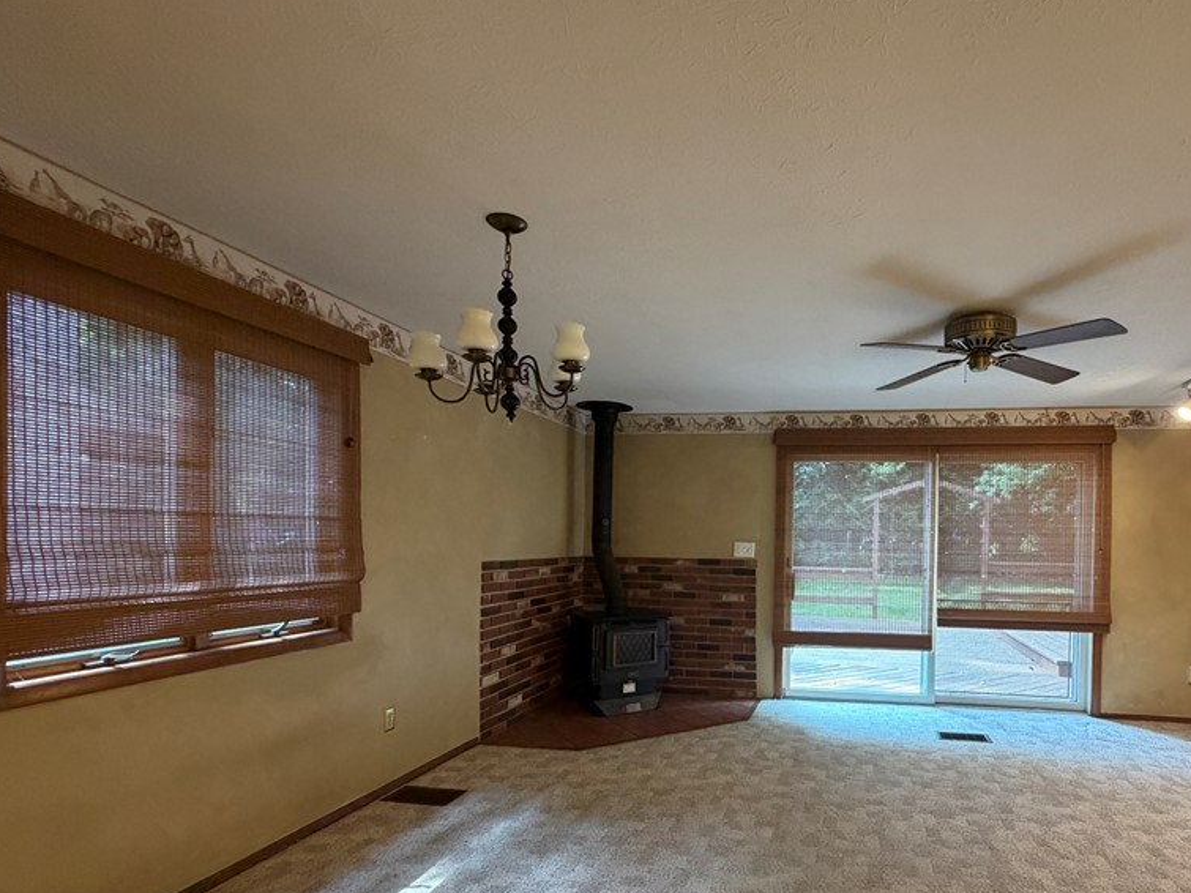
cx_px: 752
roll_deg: -1.1
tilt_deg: -0.5
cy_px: 547
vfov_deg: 67.8
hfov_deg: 82.9
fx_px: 654
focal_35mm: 19
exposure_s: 1/60
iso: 320
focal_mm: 2.22
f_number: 2.2
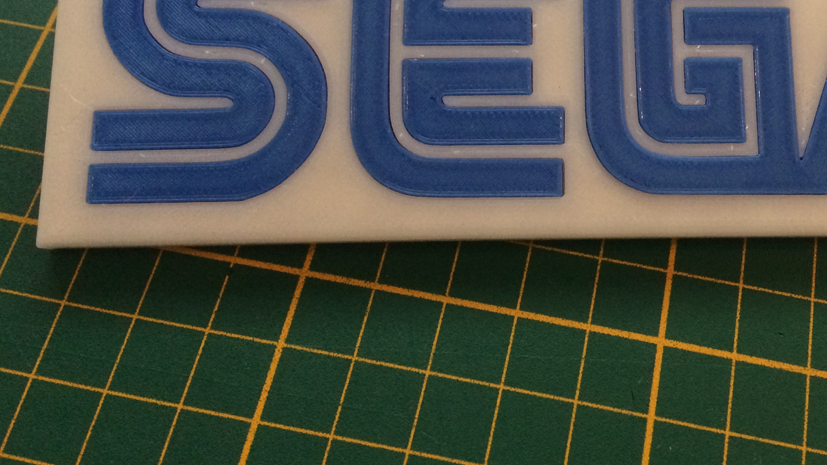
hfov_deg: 43.9
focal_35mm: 46
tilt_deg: -60.1
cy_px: 61
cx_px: 560
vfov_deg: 25.3
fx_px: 1009
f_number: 2.2
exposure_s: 1/17
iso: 320
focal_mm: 4.15
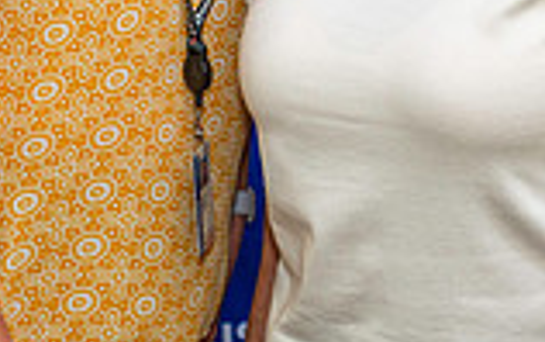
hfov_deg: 12.1
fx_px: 2557
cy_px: -244
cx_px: 500
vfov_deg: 7.4
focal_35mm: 172
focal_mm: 46
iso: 1250
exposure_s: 1/160
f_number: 4
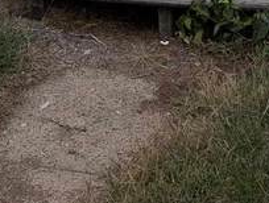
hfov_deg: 12.7
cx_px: 346
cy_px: -389
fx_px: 1168
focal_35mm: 150
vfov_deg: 8.5
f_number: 1.68
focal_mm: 6.9
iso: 22
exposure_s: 1/940
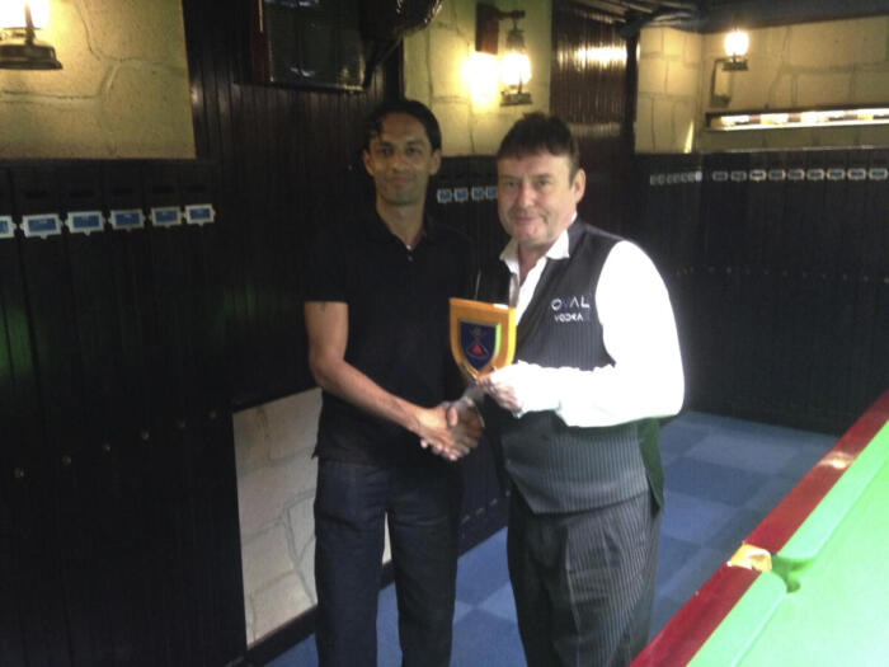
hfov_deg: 55.4
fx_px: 847
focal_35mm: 33
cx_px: 444
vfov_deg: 42.9
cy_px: 334
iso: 500
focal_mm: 4.12
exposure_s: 1/15
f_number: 2.4
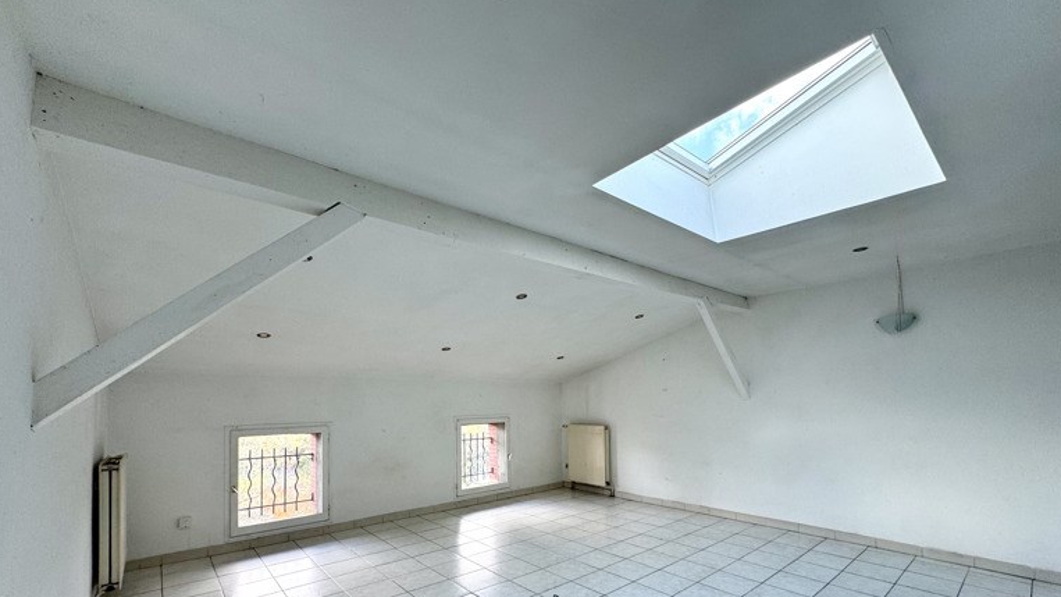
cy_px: 390
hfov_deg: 99.3
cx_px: 548
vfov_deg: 65.6
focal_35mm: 16
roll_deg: +1.4
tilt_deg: +1.8
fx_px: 450
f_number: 2.2
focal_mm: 2.22
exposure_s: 1/99
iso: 100
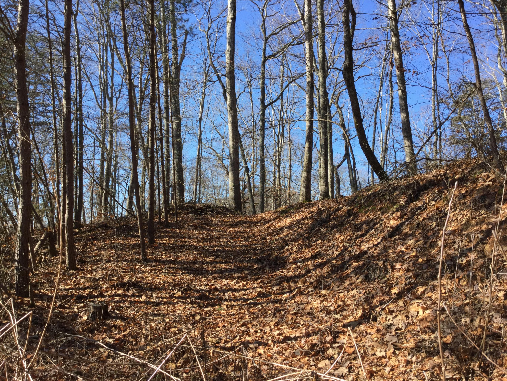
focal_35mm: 31
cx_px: 254
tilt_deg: +5.4
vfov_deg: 45.4
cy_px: 190
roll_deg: -1.2
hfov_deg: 58.4
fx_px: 454
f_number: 2.4
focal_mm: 3.3
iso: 25
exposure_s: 1/512
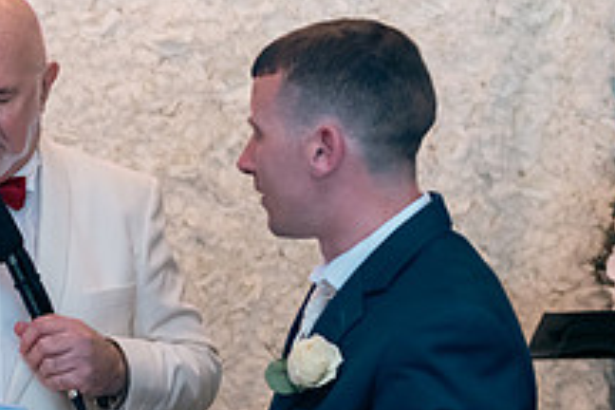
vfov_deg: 12.1
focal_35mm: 113
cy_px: 221
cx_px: -6
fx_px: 1930
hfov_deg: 17.7
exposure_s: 1/160
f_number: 3.5
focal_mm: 42
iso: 640
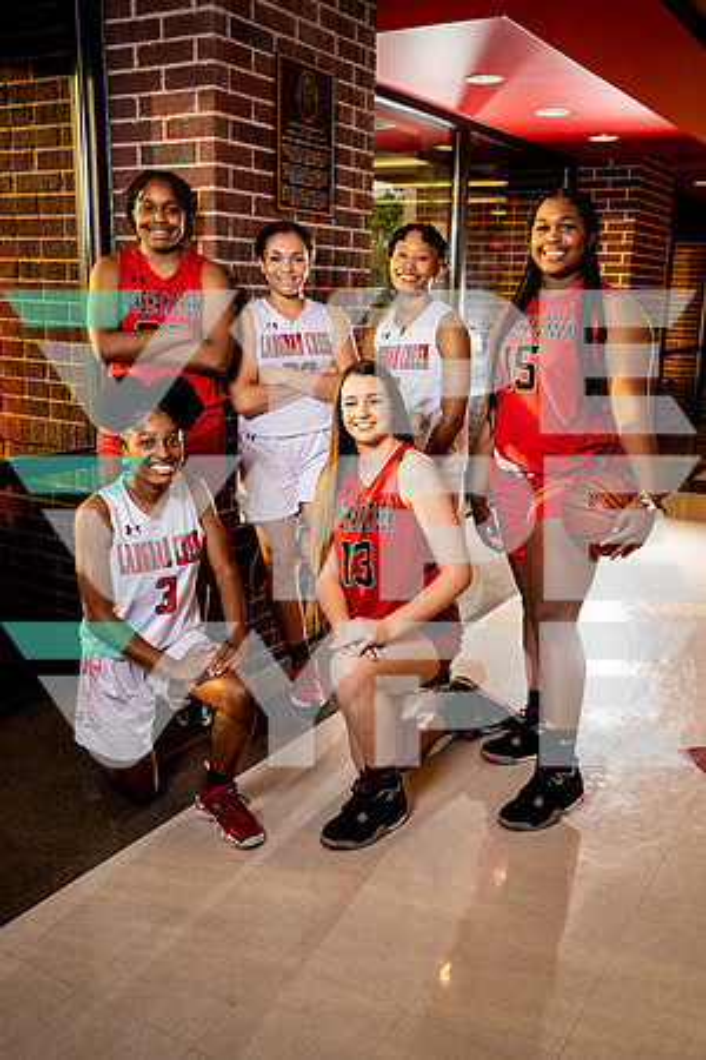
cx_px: 353
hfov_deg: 40.0
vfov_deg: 57.2
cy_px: 530
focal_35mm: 33
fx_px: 971
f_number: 6.3
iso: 800
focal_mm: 33
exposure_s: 1/250
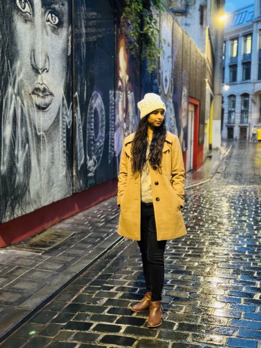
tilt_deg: -5.5
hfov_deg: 30.3
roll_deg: -1.0
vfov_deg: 39.7
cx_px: 130
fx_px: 483
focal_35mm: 48
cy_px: 174
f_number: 1.78
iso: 640
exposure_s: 1/25
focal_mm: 6.86
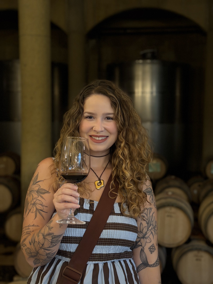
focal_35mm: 48
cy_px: 142
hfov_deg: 30.3
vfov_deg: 39.7
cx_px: 106
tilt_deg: -4.1
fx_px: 394
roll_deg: -1.2
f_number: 1.78
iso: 640
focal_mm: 6.76
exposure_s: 1/25
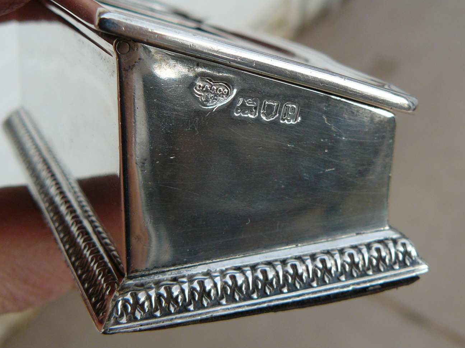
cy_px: 123
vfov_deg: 25.6
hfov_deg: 33.7
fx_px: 766
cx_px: 207
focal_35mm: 57
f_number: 3.6
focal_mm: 6
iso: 100
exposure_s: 1/125
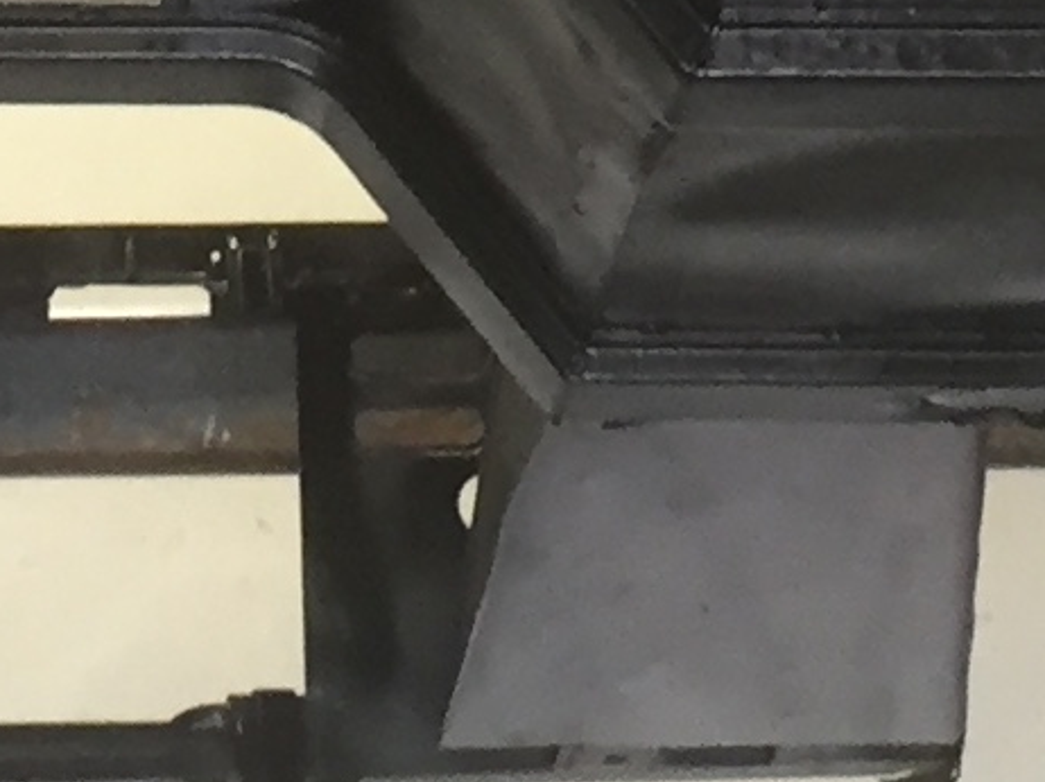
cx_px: 339
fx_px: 6185
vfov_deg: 7.0
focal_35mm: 205
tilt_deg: +19.9
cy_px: -875
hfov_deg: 9.6
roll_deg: -0.9
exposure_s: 1/30
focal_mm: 4.15
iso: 80
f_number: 2.2
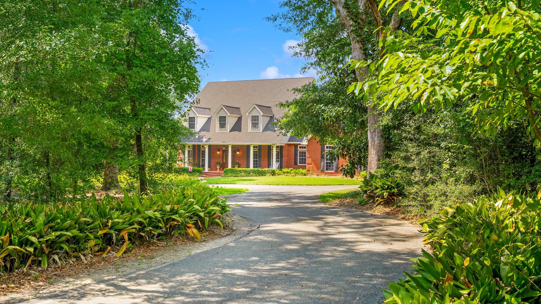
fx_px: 545
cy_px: 157
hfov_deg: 52.8
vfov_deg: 31.2
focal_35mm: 38
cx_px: 270
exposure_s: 1/200
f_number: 3.5
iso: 500
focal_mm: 24
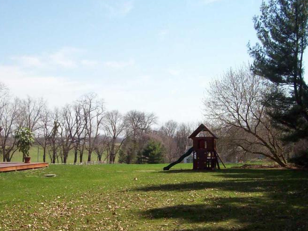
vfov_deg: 26.0
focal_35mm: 56
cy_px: 150
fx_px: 498
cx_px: 109
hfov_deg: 34.1
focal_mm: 6
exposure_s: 1/542
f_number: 4.8
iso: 80
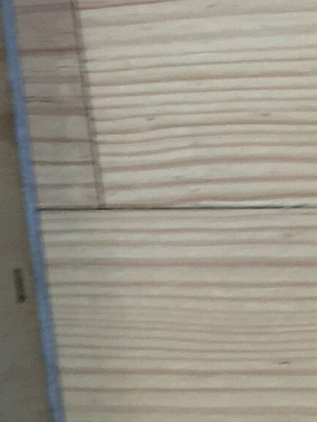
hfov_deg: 6.6
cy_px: 252
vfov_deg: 9.6
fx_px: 2501
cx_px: -648
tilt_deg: -66.8
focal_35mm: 205
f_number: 2.2
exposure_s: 1/33
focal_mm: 4.15
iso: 40
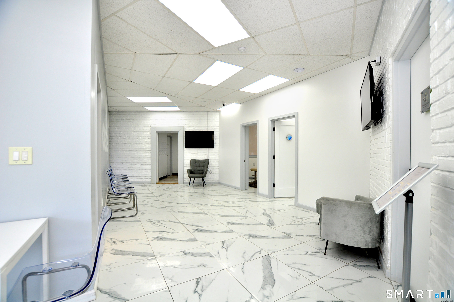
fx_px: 189
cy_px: 151
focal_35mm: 15
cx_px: 227
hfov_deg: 100.5
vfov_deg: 77.2
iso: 200
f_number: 4.5
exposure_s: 1/80
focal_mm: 10
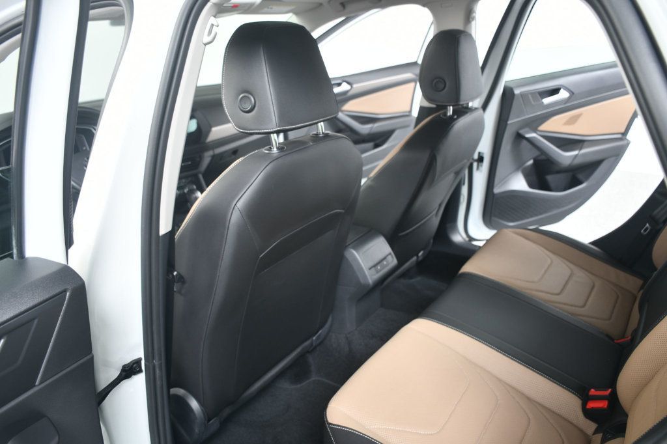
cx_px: 334
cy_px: 222
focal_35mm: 27
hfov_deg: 67.4
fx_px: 500
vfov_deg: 47.9
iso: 100
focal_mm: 18
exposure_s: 1/160
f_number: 3.5
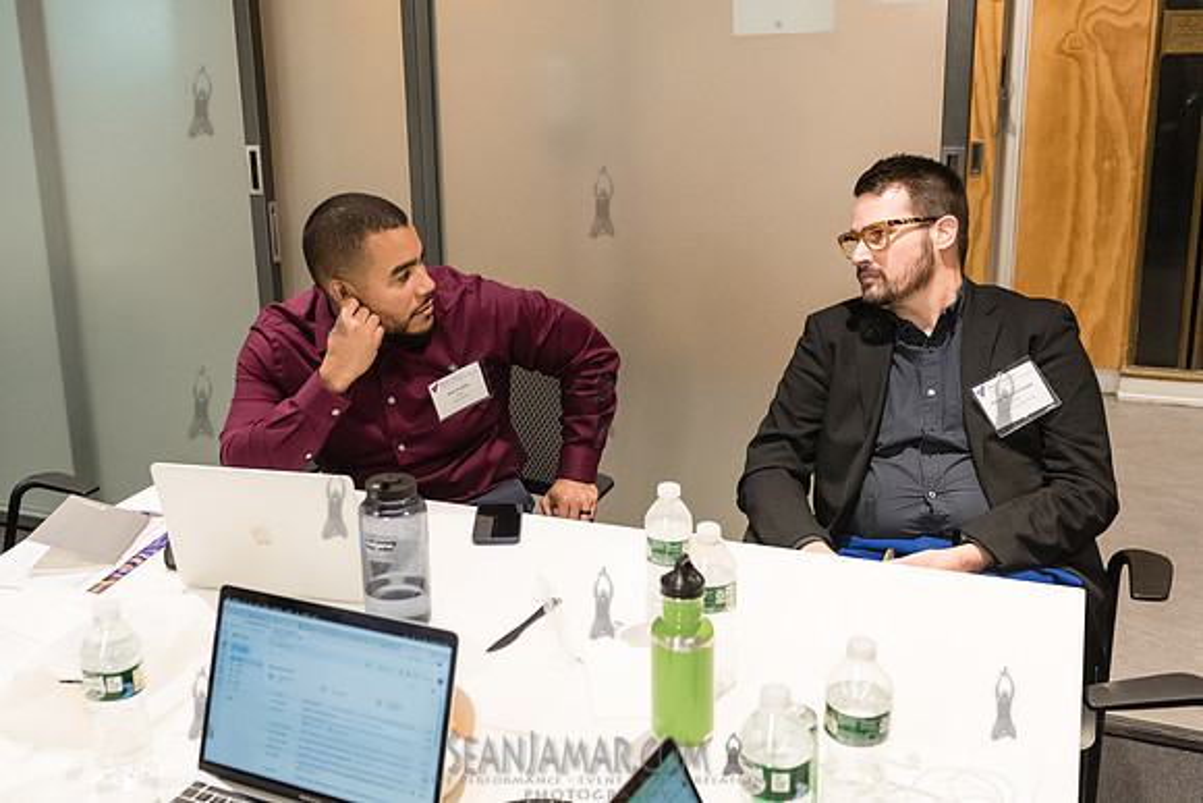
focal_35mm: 40
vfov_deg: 33.8
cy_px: 358
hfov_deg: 48.7
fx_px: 1322
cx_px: 487
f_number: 4
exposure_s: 1/250
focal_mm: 28
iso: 2500
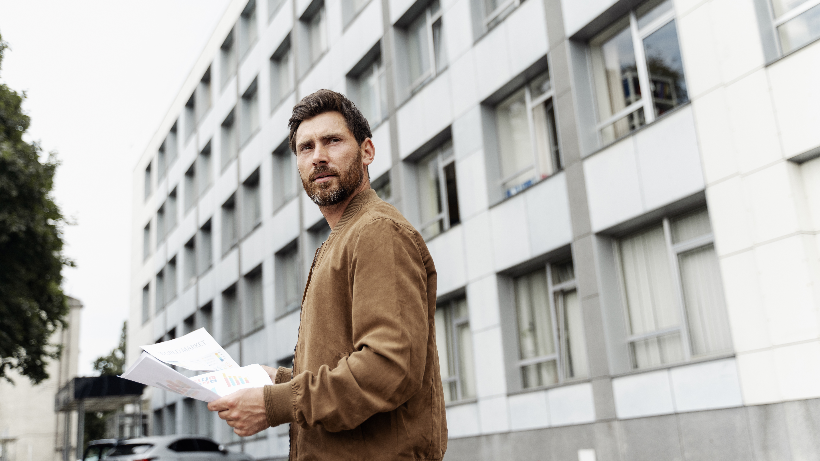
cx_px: 412
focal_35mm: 39
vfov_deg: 30.4
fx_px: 848
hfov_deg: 51.6
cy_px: 217
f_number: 2.8
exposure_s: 1/500
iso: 160
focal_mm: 37
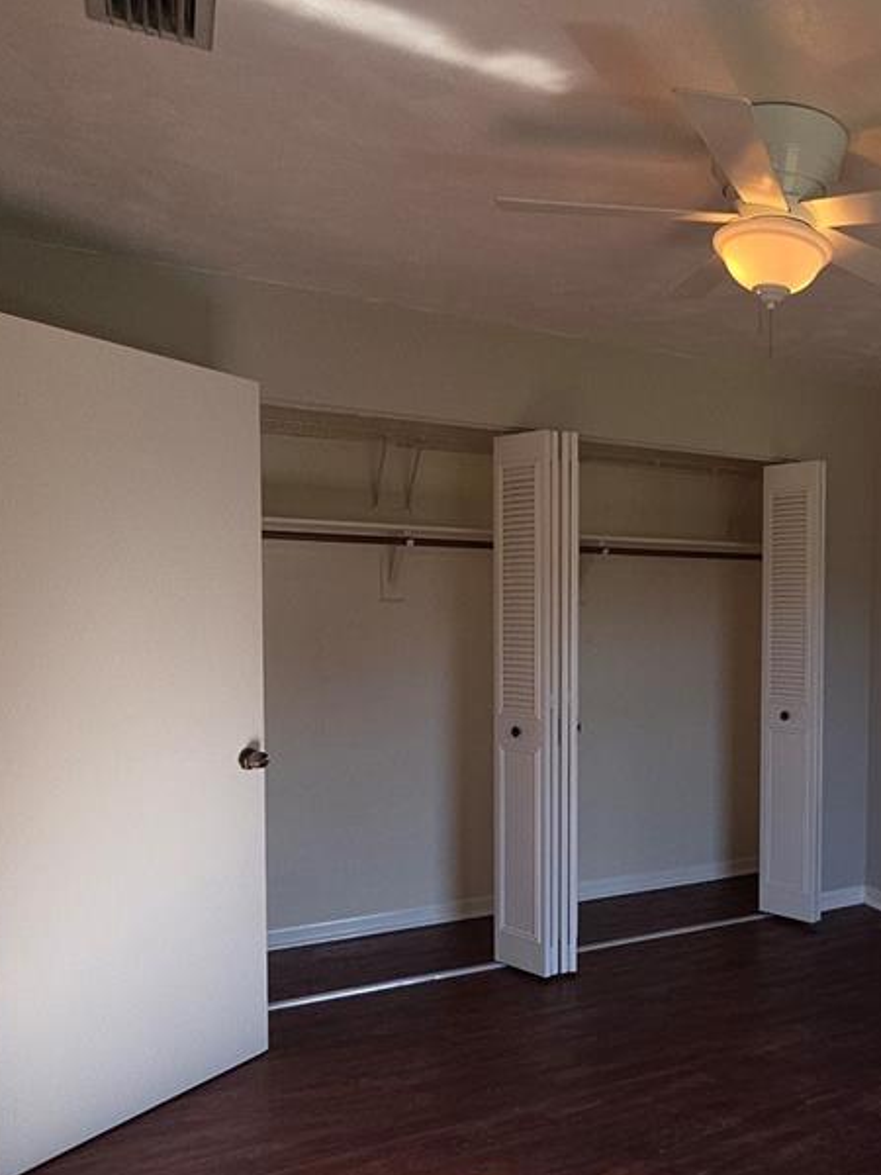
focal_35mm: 26
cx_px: 773
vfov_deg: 67.2
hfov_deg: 48.2
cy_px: 640
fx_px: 882
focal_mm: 2.2
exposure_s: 1/153
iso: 50
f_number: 2.2
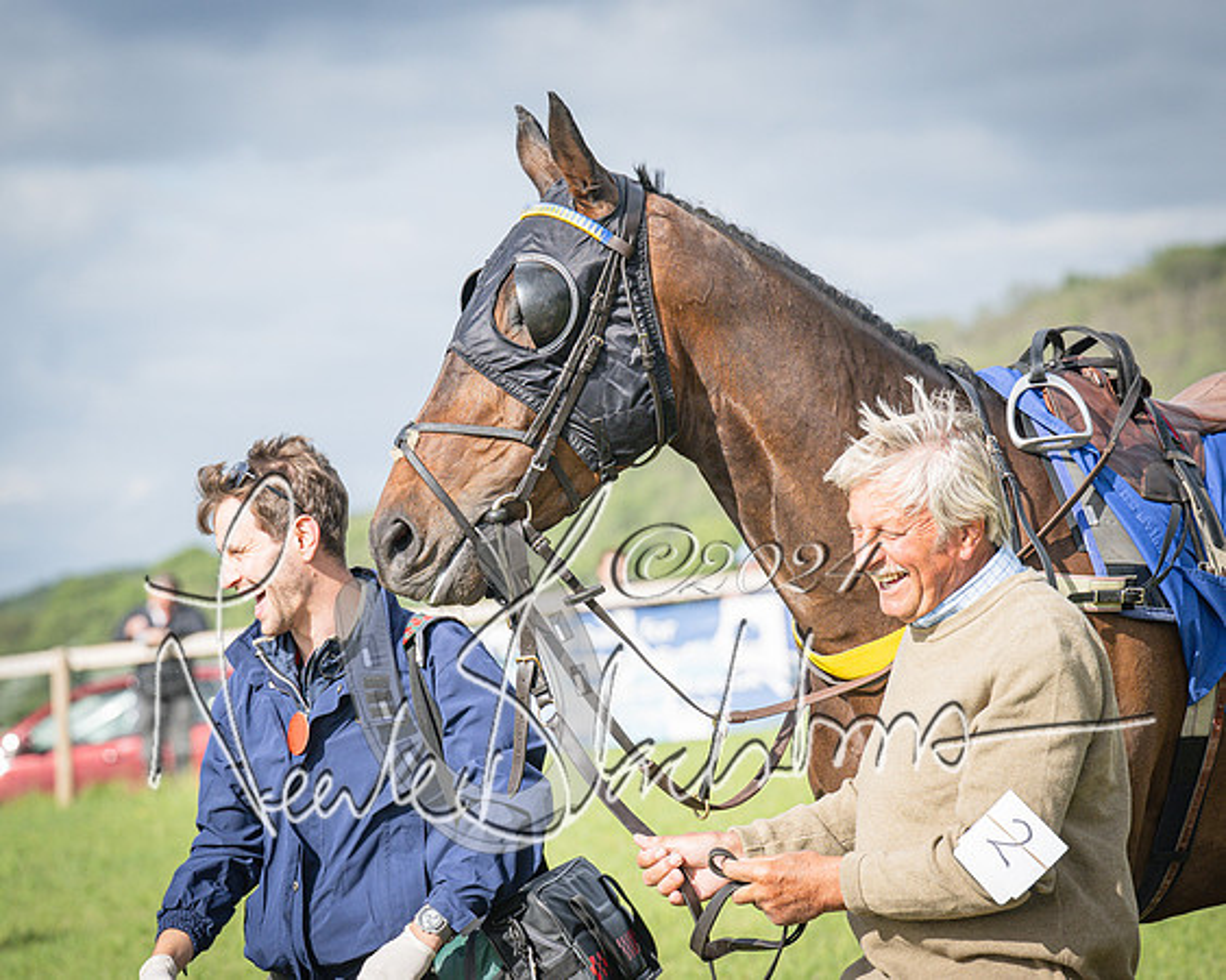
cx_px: 440
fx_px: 7750
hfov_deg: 9.0
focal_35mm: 214
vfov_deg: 7.2
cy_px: 480
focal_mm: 115
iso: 200
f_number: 4.5
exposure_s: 1/1600
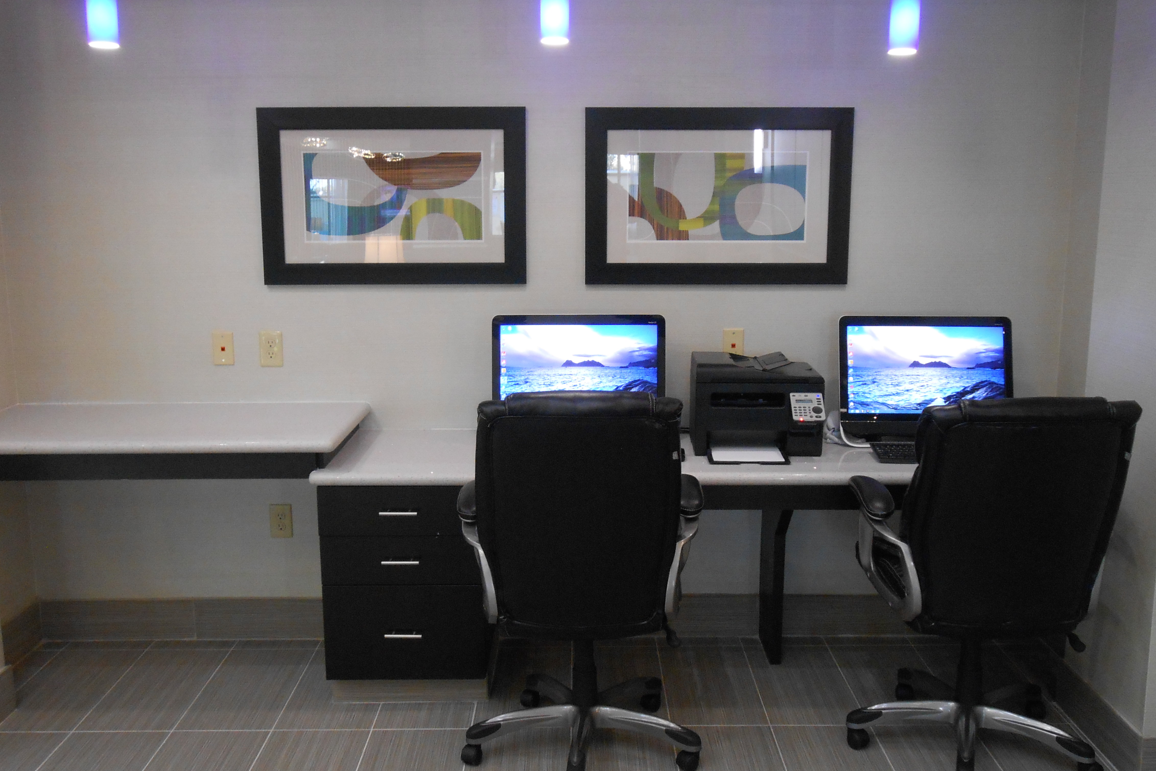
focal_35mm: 36
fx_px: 1156
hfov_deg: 53.1
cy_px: 393
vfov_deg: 36.9
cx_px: 576
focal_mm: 6
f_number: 3.9
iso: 400
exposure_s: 1/20
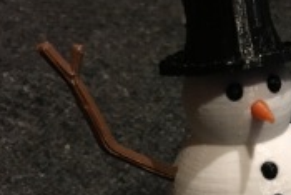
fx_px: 558
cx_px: 243
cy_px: 190
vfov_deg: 19.3
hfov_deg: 28.4
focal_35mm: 69
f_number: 2.2
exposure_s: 1/4
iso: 160
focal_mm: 4.15
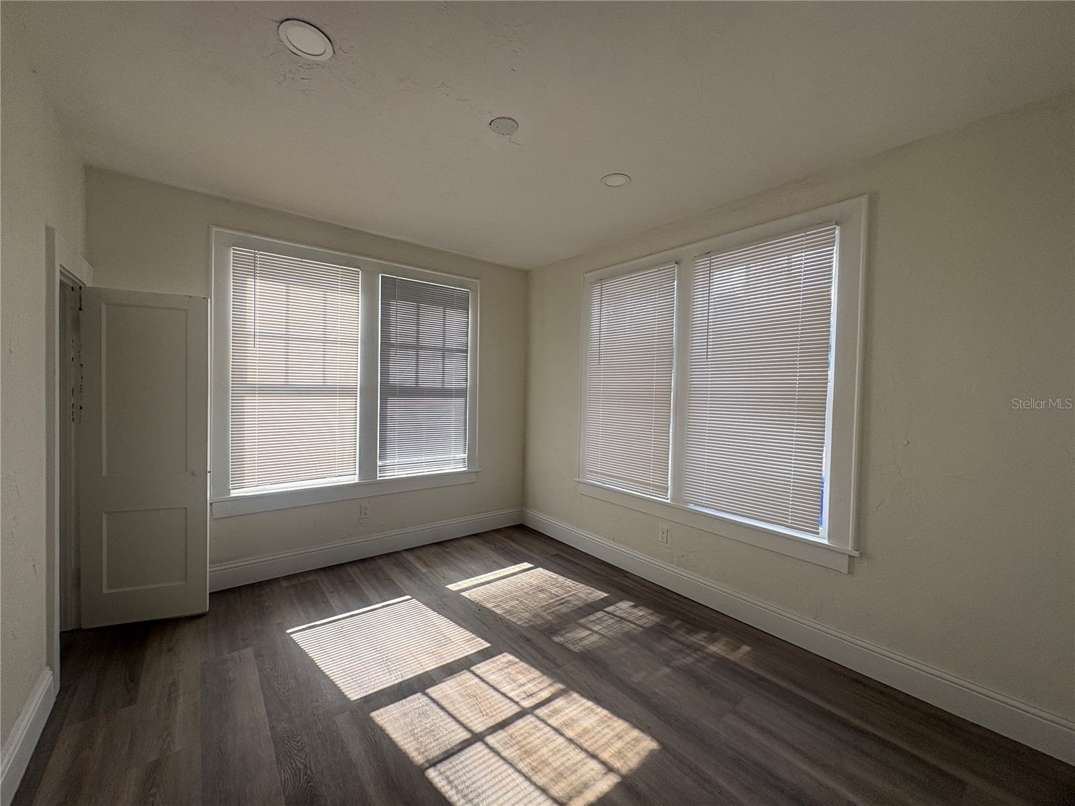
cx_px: 538
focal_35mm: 14
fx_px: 435
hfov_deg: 102.1
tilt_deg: +2.7
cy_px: 403
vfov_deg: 85.7
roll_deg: -1.2
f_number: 2.2
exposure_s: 1/425
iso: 40
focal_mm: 2.22
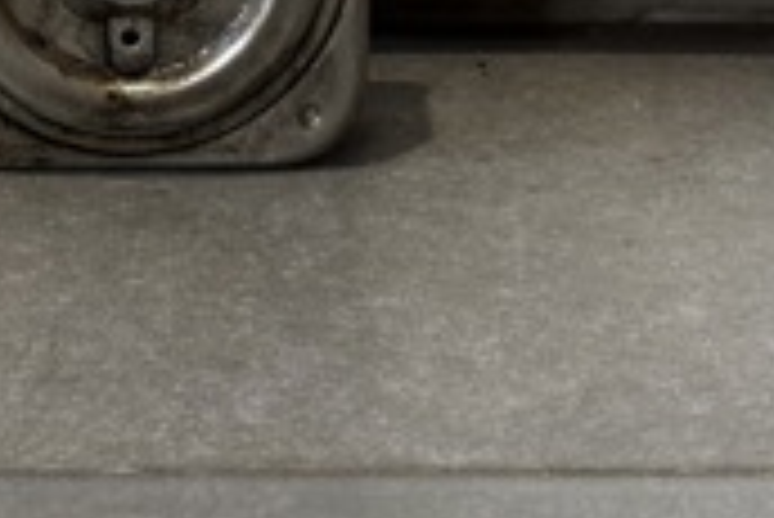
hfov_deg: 14.7
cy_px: -311
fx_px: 2991
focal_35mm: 139
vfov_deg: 9.5
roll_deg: +0.2
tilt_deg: -10.9
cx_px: 160
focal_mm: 6.76
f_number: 1.78
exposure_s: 1/50
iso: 125
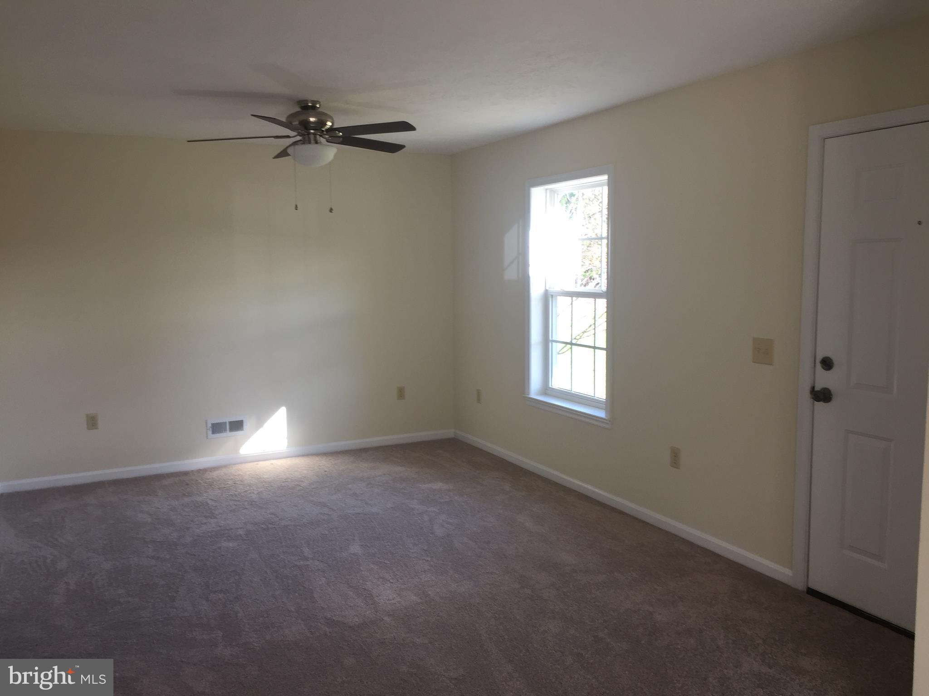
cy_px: 348
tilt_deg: -6.0
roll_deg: +0.0
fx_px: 778
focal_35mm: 29
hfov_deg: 61.7
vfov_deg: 48.2
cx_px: 464
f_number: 2.2
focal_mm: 4.15
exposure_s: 1/40
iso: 32
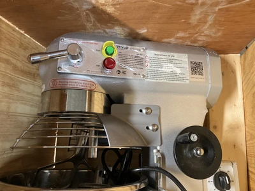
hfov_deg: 61.7
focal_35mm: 29
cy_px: 96
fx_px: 214
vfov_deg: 48.2
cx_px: 128
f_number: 1.8
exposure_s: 1/40
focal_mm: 3
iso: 320
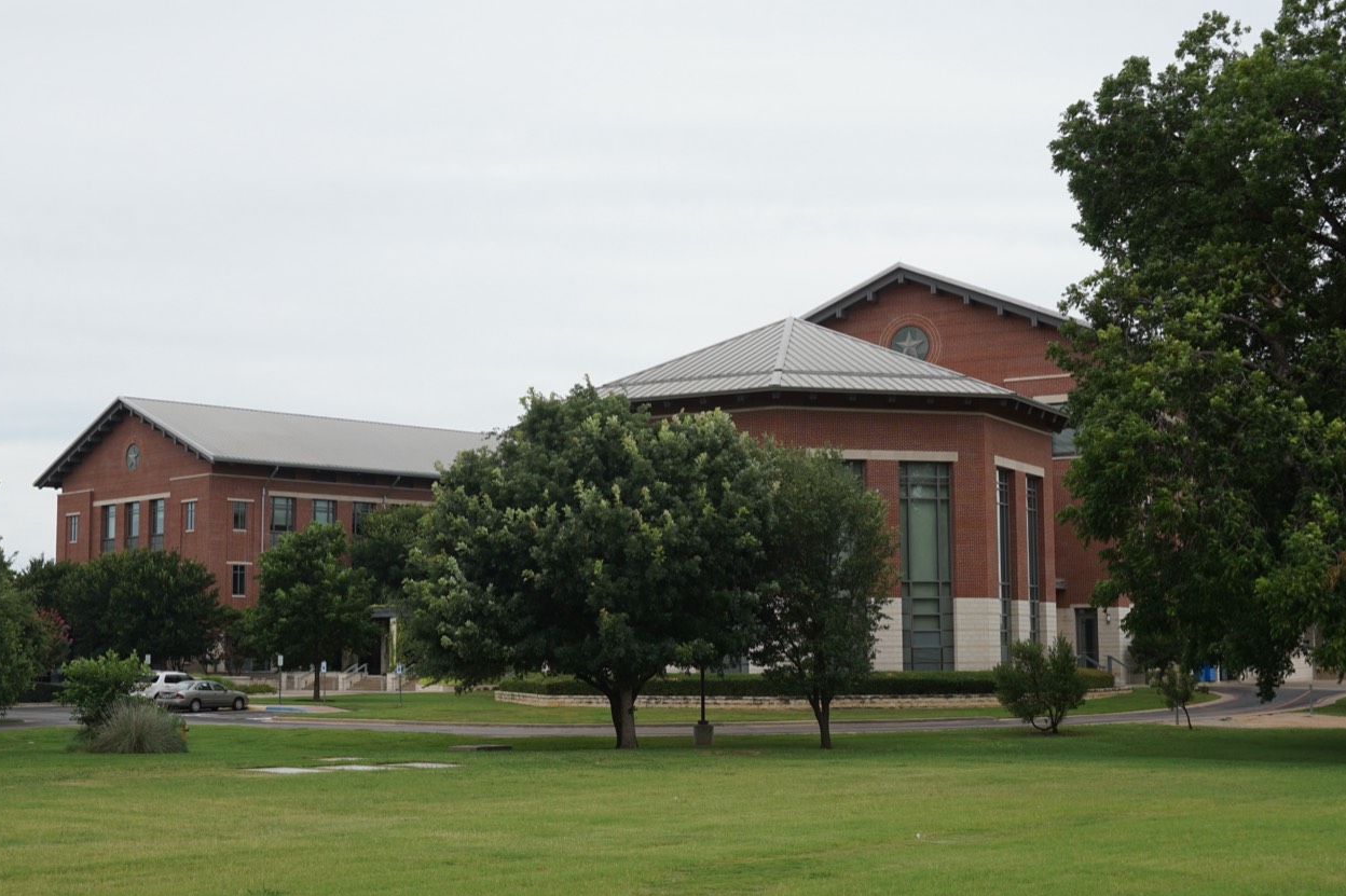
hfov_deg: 39.6
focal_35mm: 50
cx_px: 663
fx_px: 1869
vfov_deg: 27.0
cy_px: 471
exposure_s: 1/160
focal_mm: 26
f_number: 9
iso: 100
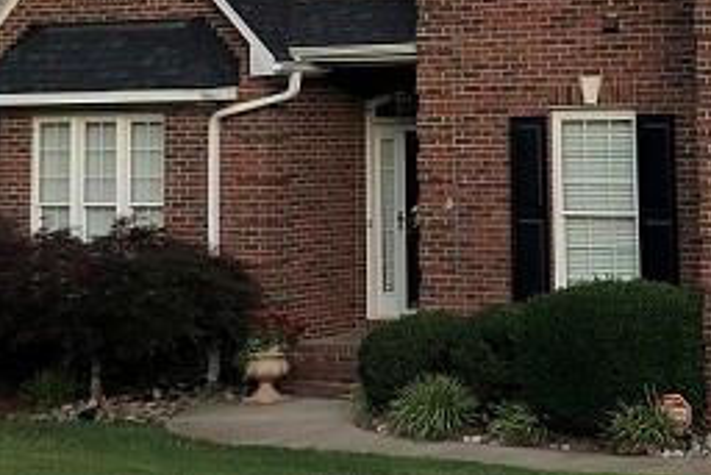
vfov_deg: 12.3
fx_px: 2174
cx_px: 428
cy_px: -31
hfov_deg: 18.6
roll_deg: +0.4
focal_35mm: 110
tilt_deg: +5.9
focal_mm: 4
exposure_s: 1/521
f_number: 1.8
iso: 20
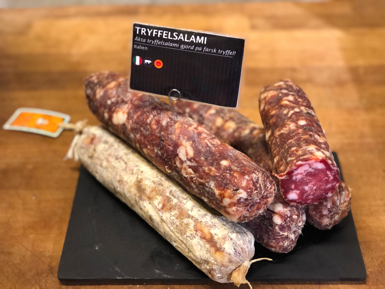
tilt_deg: -41.2
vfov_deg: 25.7
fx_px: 634
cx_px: 192
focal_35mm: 57
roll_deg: +2.2
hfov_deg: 33.8
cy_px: 144
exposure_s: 1/50
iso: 320
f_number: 2.8
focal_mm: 6.6
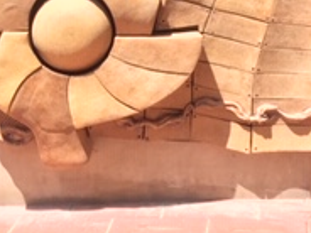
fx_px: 907
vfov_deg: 13.4
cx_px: 135
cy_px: -164
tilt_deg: +0.4
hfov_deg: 19.4
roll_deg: -3.1
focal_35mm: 101
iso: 32
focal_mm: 4.15
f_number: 2.2
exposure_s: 1/694
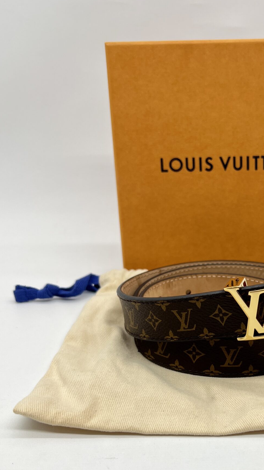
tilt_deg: -21.9
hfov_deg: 27.5
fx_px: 523
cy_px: 306
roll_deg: +0.6
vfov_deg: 47.7
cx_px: 228
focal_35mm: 42
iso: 40
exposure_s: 1/170
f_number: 1.5
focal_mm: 5.7
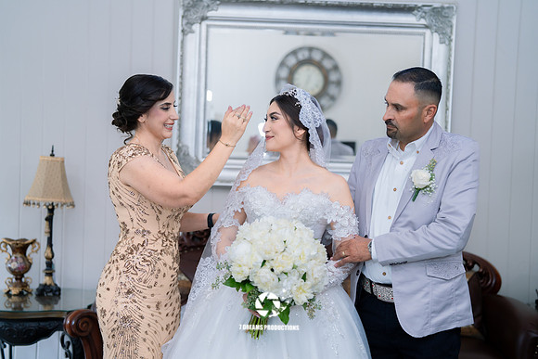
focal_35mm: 50
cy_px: 180
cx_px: 269
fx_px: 747
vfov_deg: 27.0
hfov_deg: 39.6
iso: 640
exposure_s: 1/200
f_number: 2
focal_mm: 50
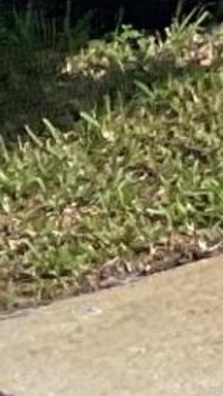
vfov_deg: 6.1
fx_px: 3455
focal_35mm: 329
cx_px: 1600
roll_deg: +0.8
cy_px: -719
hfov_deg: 3.1
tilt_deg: -2.4
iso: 16
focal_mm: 3
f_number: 1.8
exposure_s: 1/2058
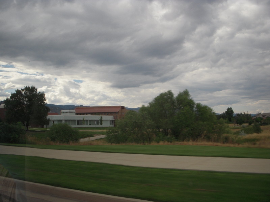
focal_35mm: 38
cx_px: 135
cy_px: 101
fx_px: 296
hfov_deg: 49.0
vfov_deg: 37.7
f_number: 3.3
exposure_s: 1/160
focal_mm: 6.3
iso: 100
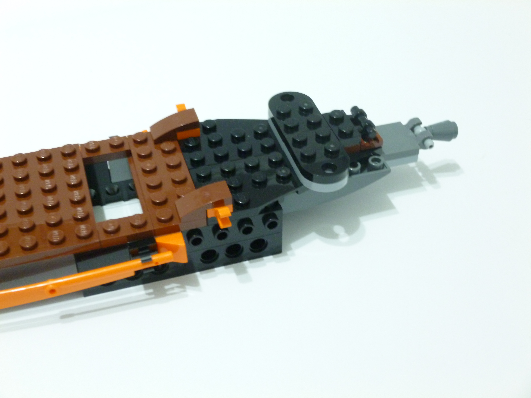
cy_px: 199
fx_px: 798
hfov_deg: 36.8
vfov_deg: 28.0
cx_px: 266
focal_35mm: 52
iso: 500
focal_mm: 9.2
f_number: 4.1
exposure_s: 1/4
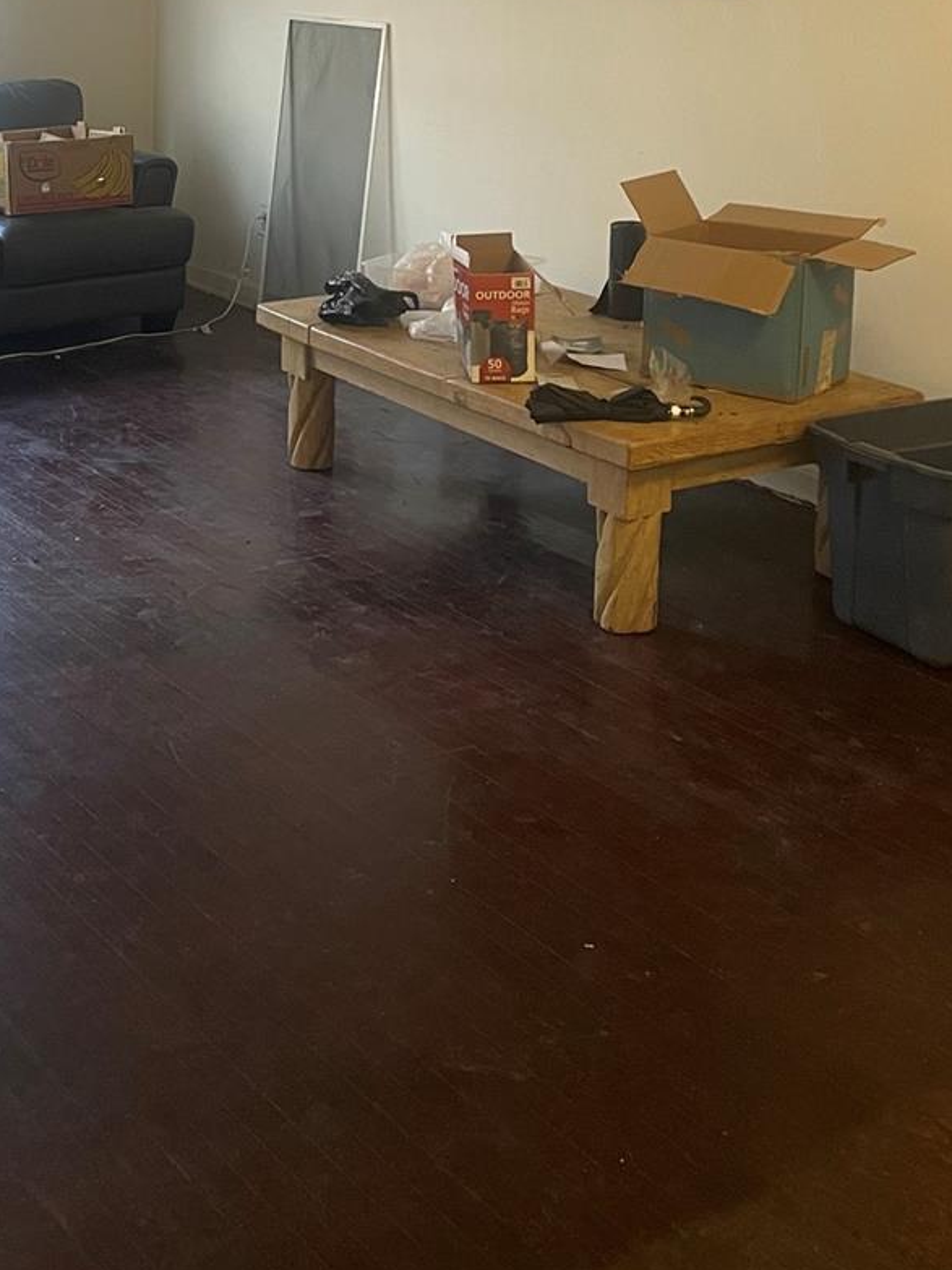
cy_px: 214
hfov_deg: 28.0
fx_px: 1871
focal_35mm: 51
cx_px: 203
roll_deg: +0.9
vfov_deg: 36.0
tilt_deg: -5.6
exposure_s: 1/60
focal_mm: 4.2
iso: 320
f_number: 1.6
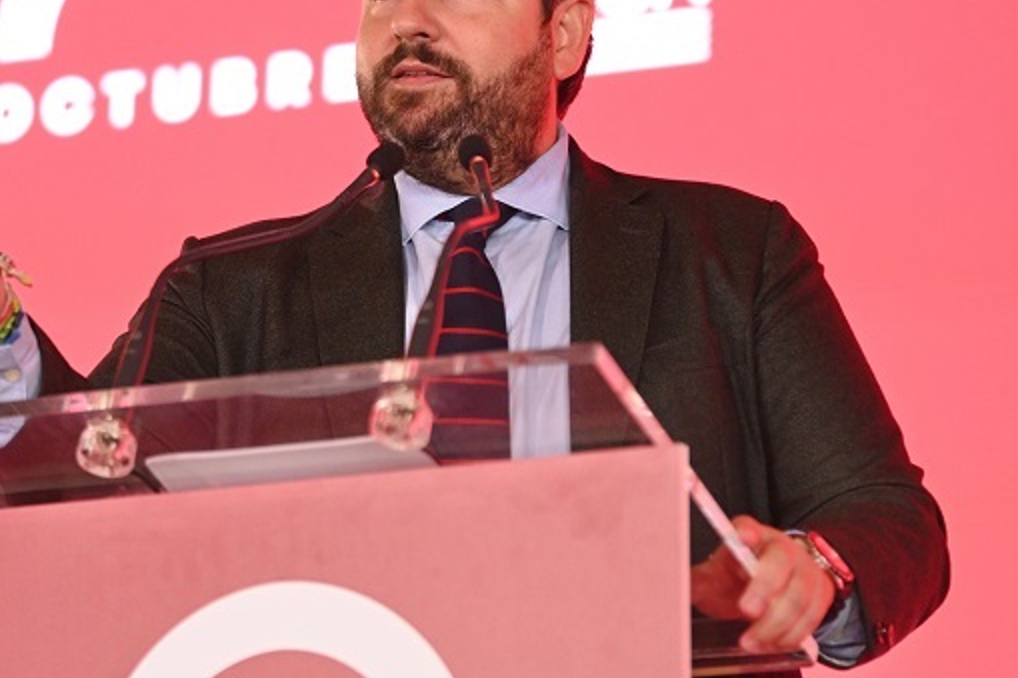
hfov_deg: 9.7
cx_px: 296
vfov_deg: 6.5
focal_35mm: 212
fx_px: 5993
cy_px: 221
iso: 2000
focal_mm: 135
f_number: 2.8
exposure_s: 1/200
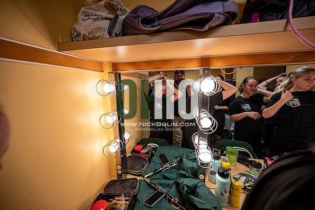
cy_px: 105
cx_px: 158
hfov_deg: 104.2
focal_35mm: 14
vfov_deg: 81.2
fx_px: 123
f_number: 4
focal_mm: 14
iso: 1600
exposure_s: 1/160
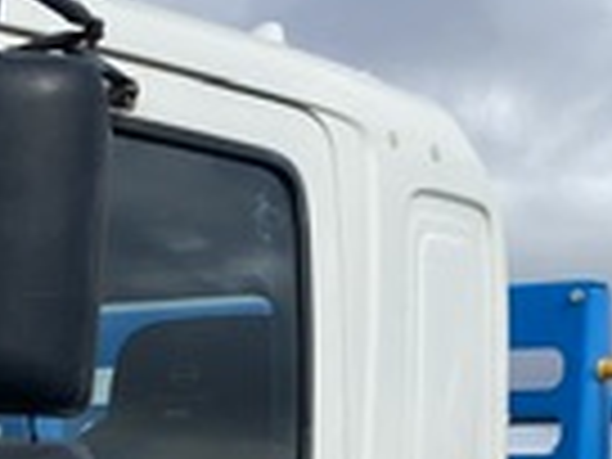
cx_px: 94
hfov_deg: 16.0
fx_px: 2157
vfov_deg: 11.3
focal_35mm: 122
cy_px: 814
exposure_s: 1/3497
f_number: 1.8
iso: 32
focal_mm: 4.25
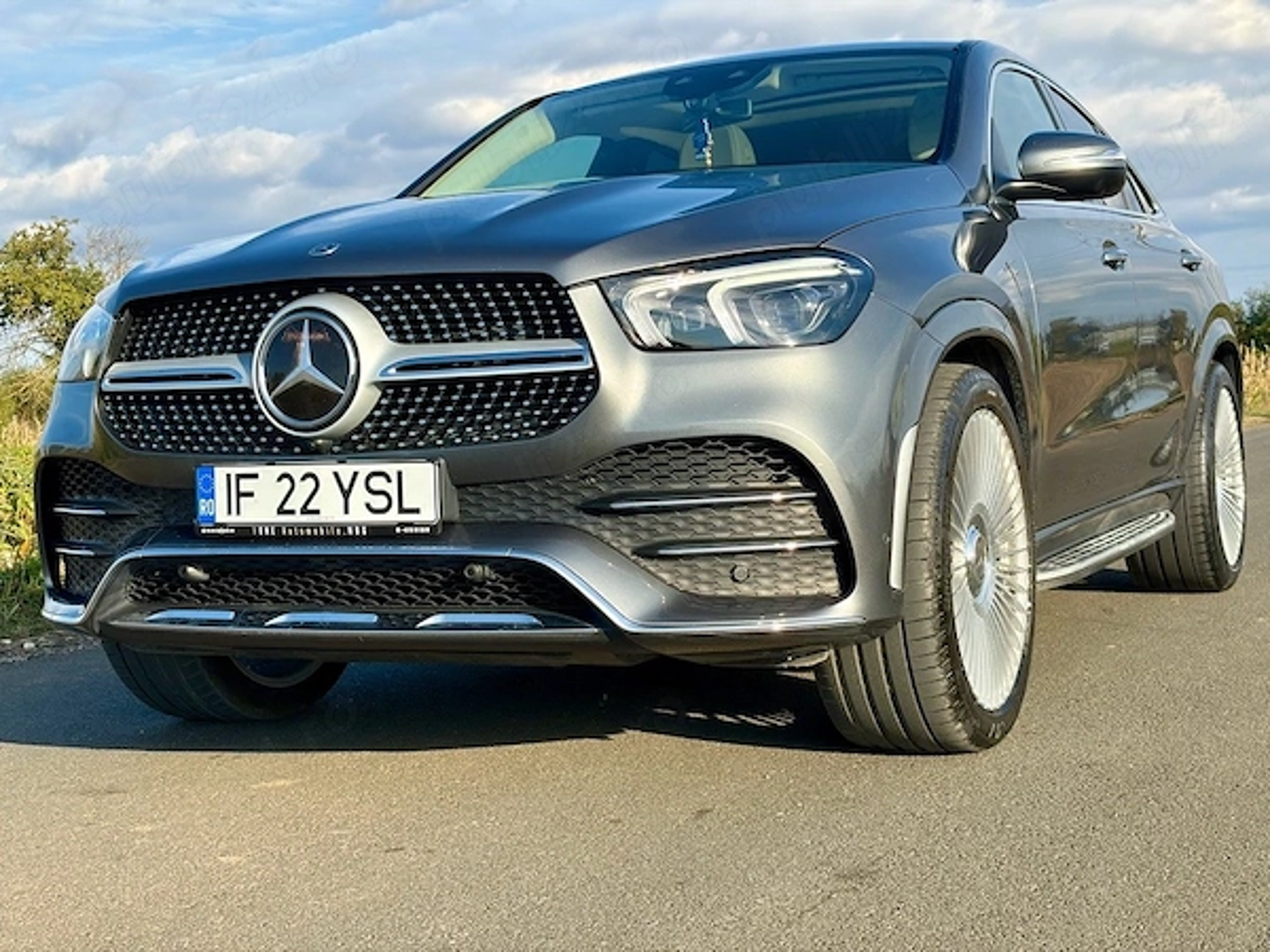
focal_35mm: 52
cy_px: 476
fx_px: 1908
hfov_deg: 36.8
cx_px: 635
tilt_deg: -2.2
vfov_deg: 28.0
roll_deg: +1.8
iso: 32
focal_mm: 5.96
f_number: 1.6
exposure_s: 1/1754
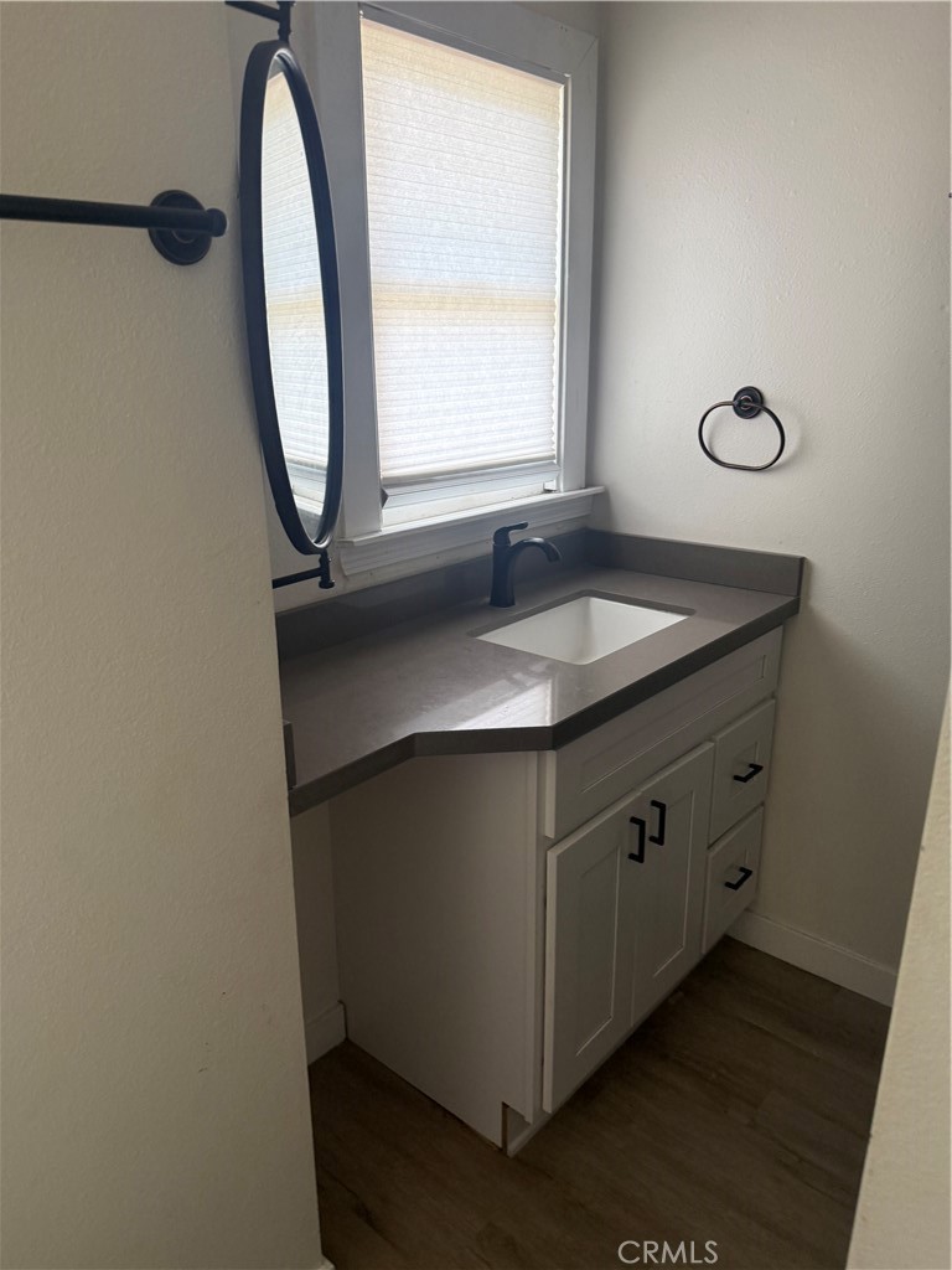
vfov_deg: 71.6
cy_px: 635
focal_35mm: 24
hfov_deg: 56.8
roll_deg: -0.3
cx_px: 476
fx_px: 880
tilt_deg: -16.9
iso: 200
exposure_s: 1/122
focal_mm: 6.76
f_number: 1.78
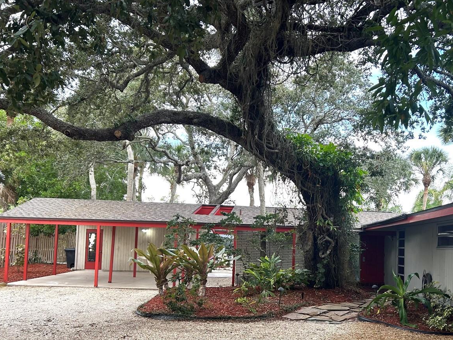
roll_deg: -1.5
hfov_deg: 50.9
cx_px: 278
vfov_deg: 39.3
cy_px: 220
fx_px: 471
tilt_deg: +1.0
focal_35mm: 36
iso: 50
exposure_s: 1/166
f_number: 1.5
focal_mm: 5.7
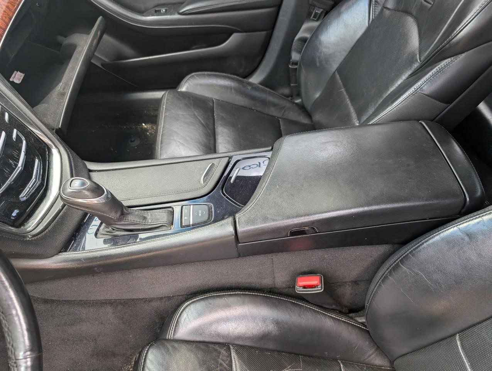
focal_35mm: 24
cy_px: 186
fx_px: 342
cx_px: 246
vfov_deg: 56.9
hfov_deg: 71.5
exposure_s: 1/840
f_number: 1.68
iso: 600
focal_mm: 6.9
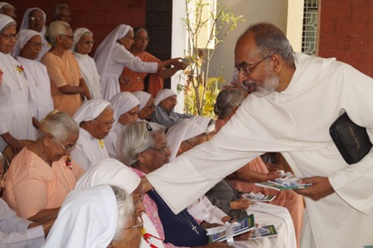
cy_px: 124
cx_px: 186
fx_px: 466
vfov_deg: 29.8
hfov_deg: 43.6
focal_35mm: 45
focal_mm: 30
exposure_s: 1/160
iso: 100
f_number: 6.3
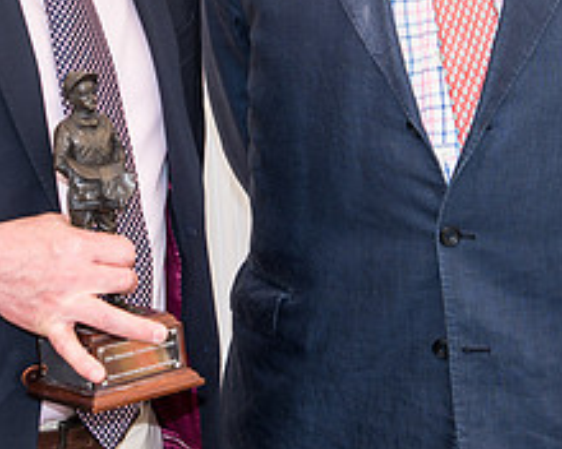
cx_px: 203
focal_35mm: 150
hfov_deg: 12.8
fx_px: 2495
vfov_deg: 10.2
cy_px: 8
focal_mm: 52
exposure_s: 1/60
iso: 200
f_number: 5
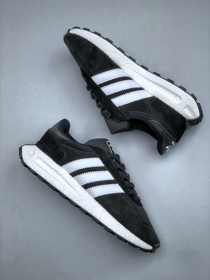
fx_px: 461
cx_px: 105
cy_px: 140
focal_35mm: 57
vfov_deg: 33.8
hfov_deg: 25.7
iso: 20
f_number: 2.8
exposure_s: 1/50
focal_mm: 6.6
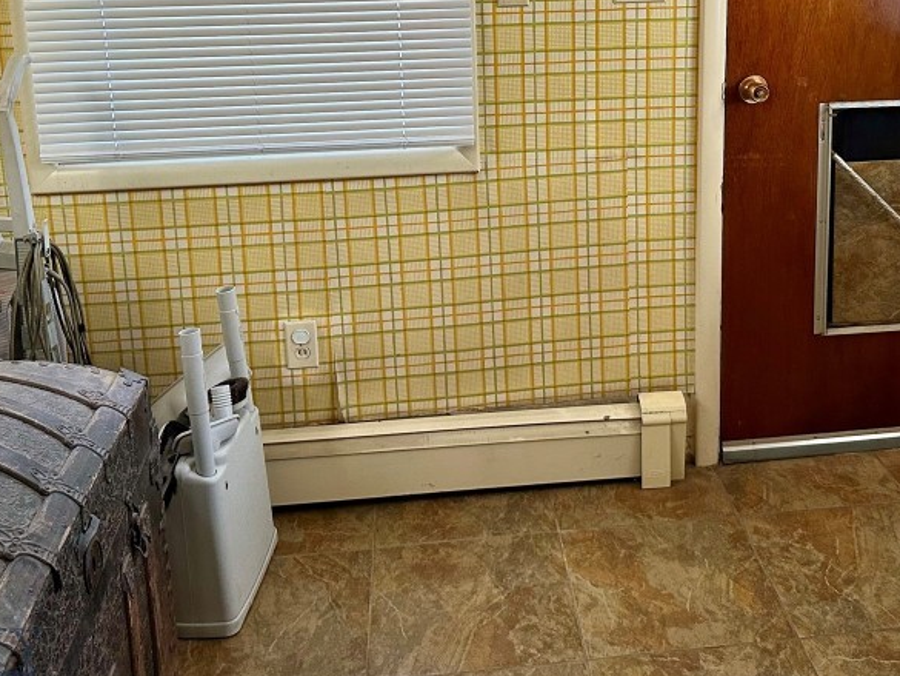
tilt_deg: -12.7
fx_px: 1092
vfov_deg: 33.3
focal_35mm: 42
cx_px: 534
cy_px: 123
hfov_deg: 44.6
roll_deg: +0.7
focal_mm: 6.86
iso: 250
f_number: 1.78
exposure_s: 1/120
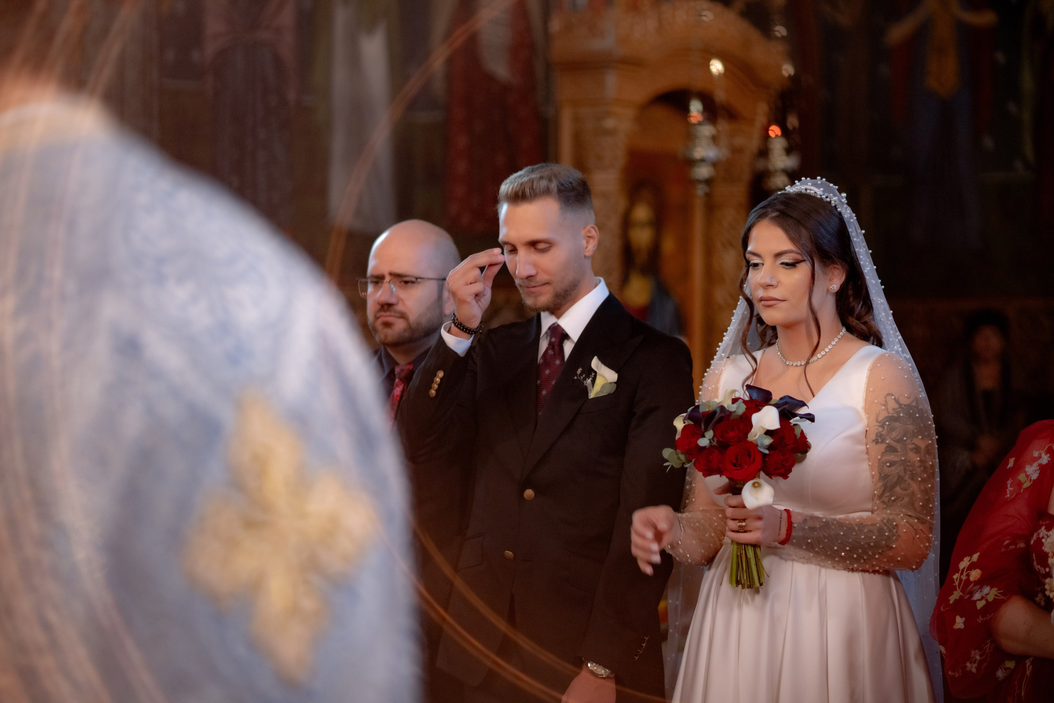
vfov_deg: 16.1
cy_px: 352
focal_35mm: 85
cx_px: 527
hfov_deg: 23.9
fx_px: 2489
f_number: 2.2
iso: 1600
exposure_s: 1/200
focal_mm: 85
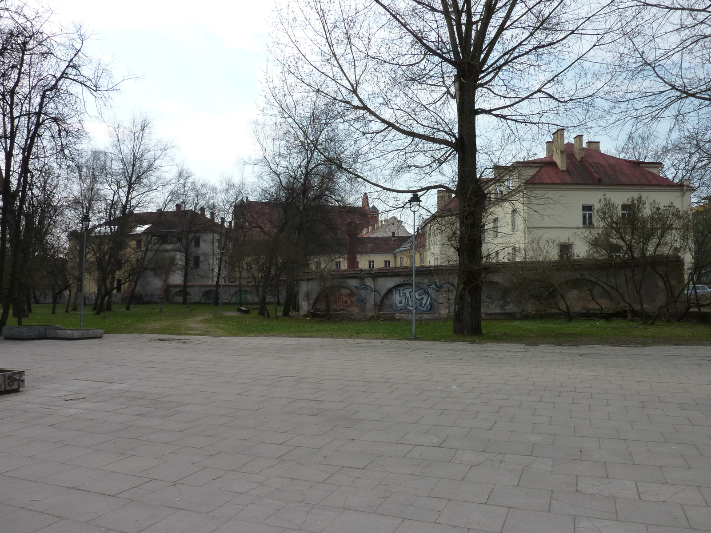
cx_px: 356
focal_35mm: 25
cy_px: 266
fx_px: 513
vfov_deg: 54.9
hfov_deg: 69.4
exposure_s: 1/500
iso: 125
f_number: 5.6
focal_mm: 4.1
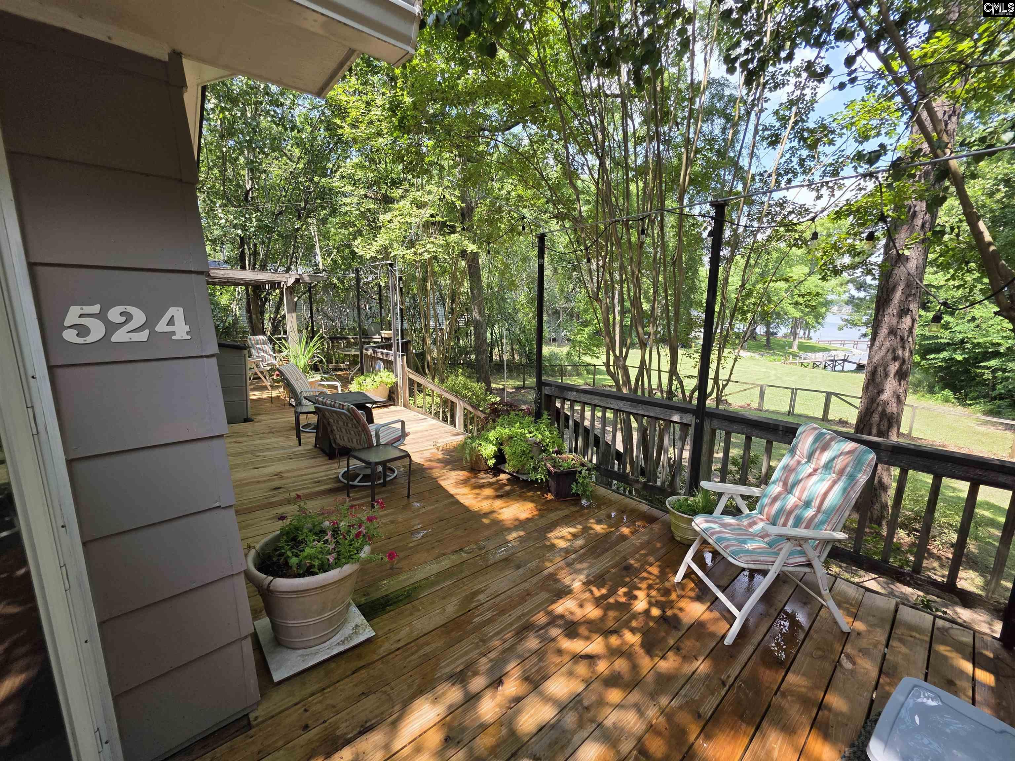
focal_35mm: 13
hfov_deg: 106.2
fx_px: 381
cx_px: 508
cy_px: 380
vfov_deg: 89.9
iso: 40
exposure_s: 1/425
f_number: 1.9
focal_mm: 2.2
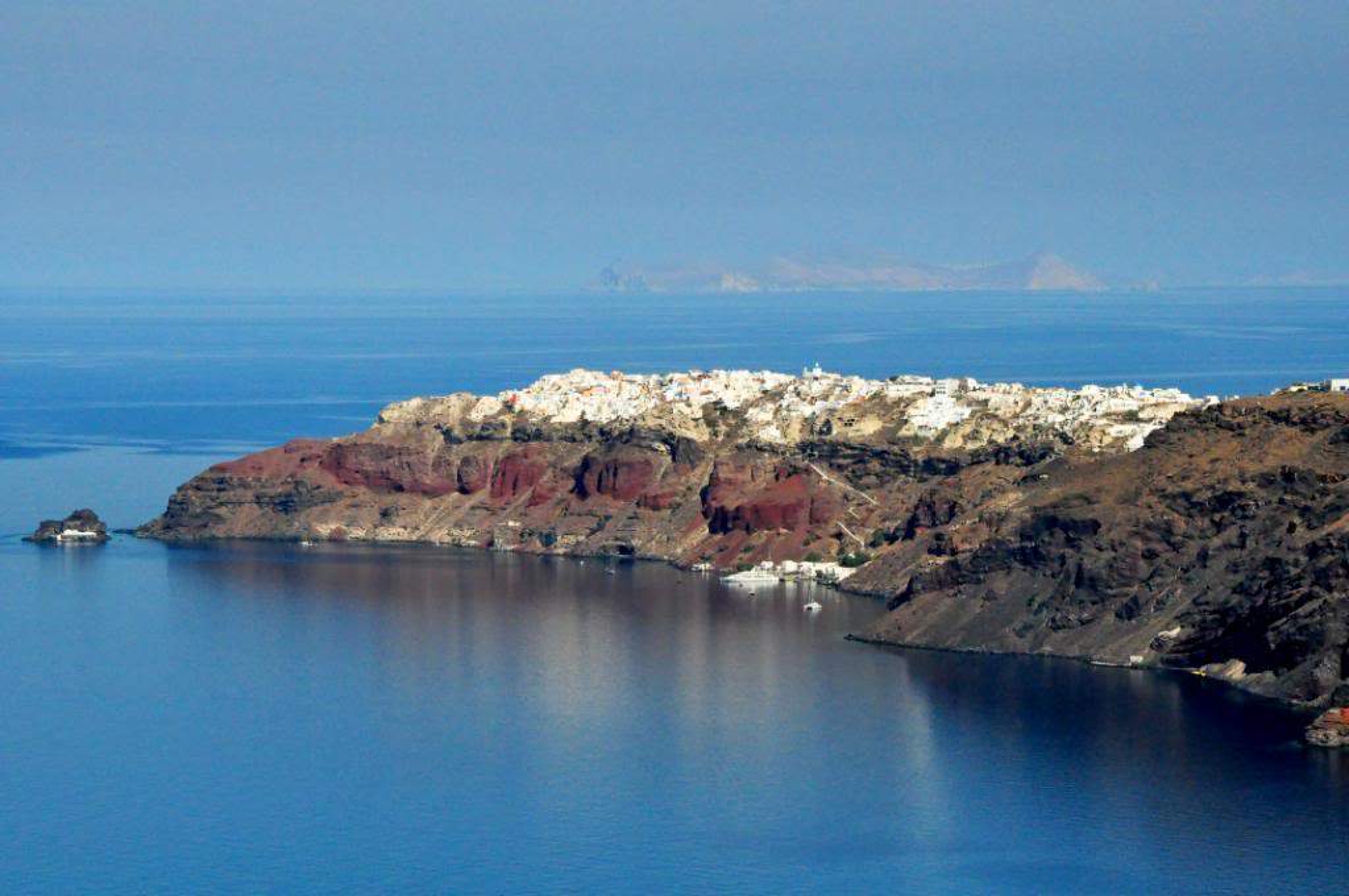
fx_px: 5894
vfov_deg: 8.7
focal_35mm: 158
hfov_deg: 13.1
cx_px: 674
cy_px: 448
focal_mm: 105
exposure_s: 1/2500
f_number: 13
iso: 3200
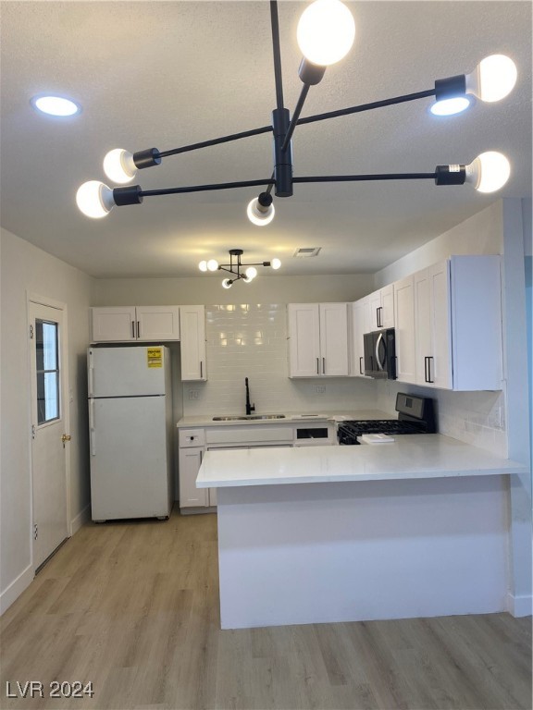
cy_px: 355
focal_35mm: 26
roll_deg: +0.2
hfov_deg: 53.1
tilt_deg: +0.5
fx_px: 534
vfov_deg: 67.3
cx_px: 266
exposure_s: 1/120
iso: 64
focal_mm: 4.25
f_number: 1.8
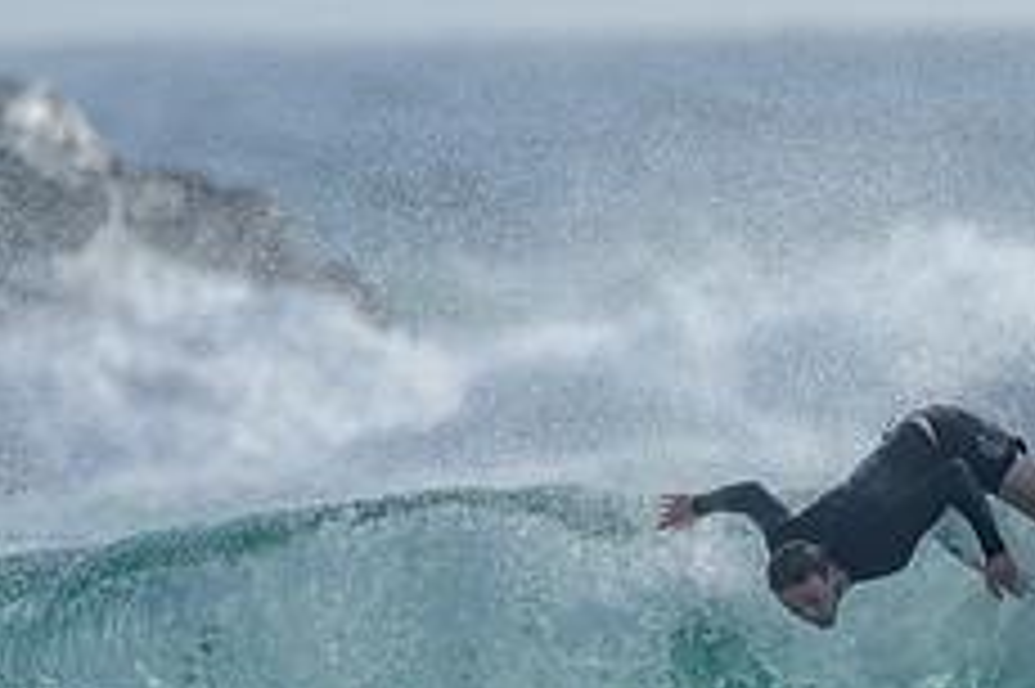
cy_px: 753
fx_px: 58003
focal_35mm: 2019
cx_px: 792
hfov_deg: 1.0
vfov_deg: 0.7
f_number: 6.3
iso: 200
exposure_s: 1/2000
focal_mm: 800
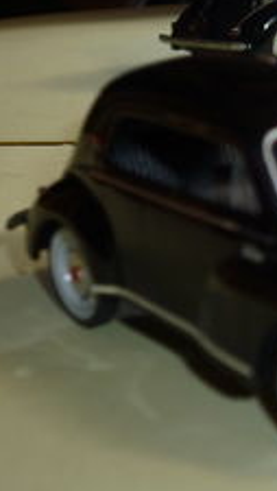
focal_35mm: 93
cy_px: 192
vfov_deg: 22.9
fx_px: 1211
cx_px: 290
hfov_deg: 12.8
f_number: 4
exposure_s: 1/60
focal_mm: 8.6
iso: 100
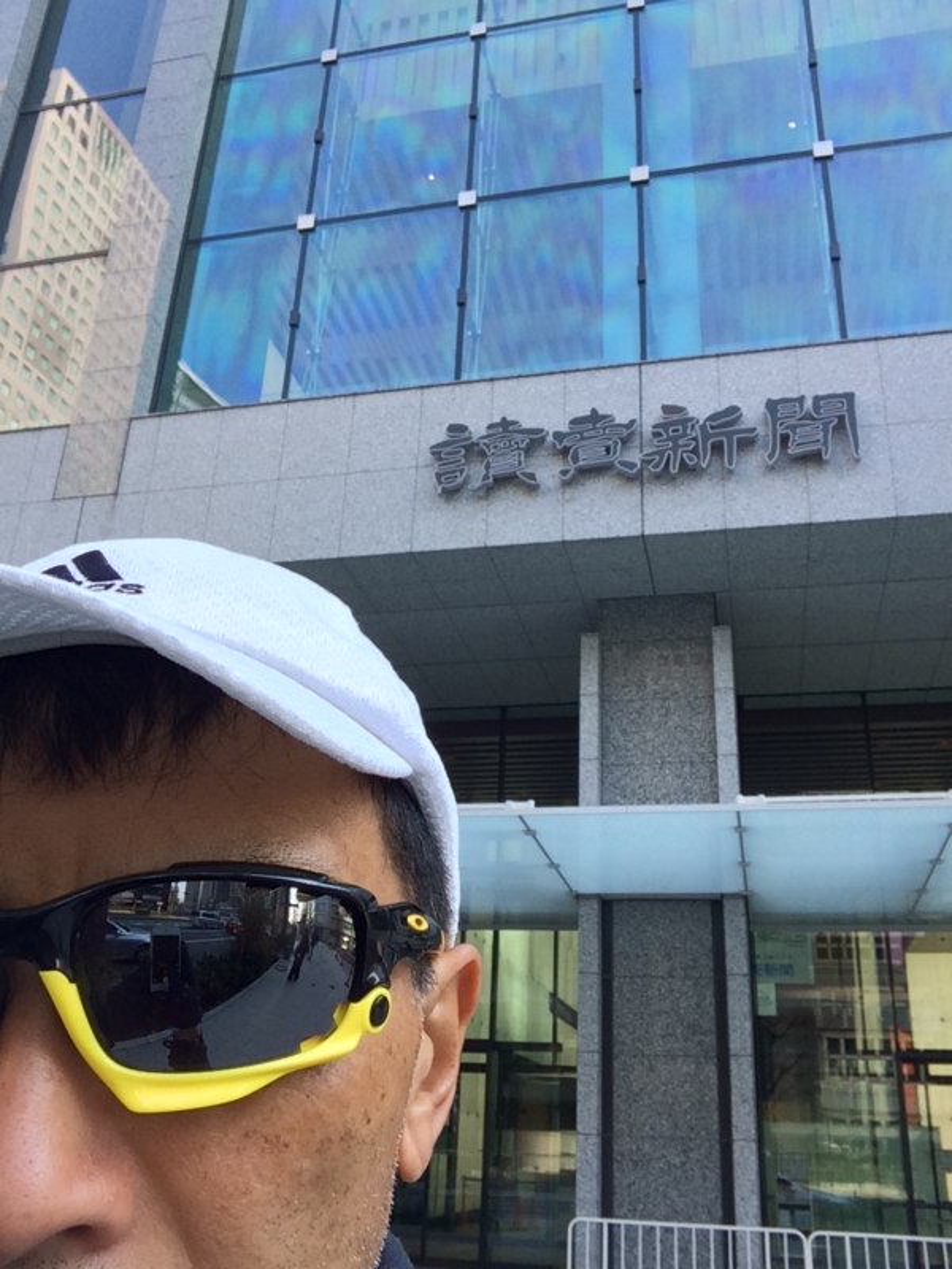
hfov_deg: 42.9
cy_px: 634
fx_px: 1210
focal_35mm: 33
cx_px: 476
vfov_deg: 55.4
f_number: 2.4
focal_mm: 2.15
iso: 50
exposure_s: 1/120
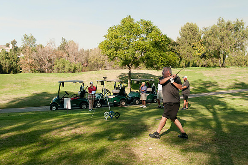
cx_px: 124
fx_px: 248
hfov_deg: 53.2
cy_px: 82
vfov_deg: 36.8
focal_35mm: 36
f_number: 6.3
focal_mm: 24
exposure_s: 1/160
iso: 160
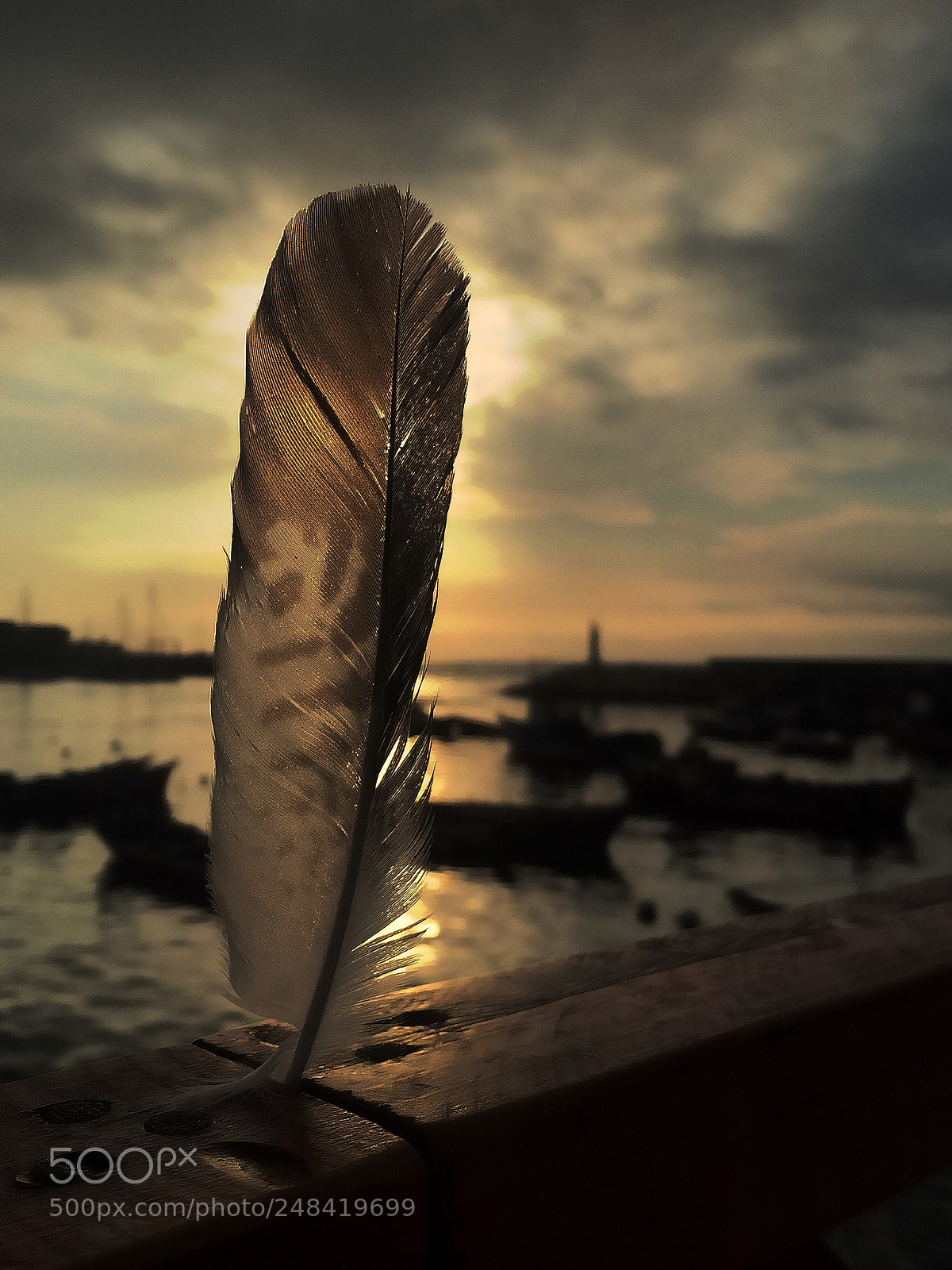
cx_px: 476
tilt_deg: +3.2
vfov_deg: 52.6
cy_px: 635
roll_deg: -0.6
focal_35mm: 35
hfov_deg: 40.7
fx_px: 1283
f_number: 2.2
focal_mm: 4.15
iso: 40
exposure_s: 1/20000
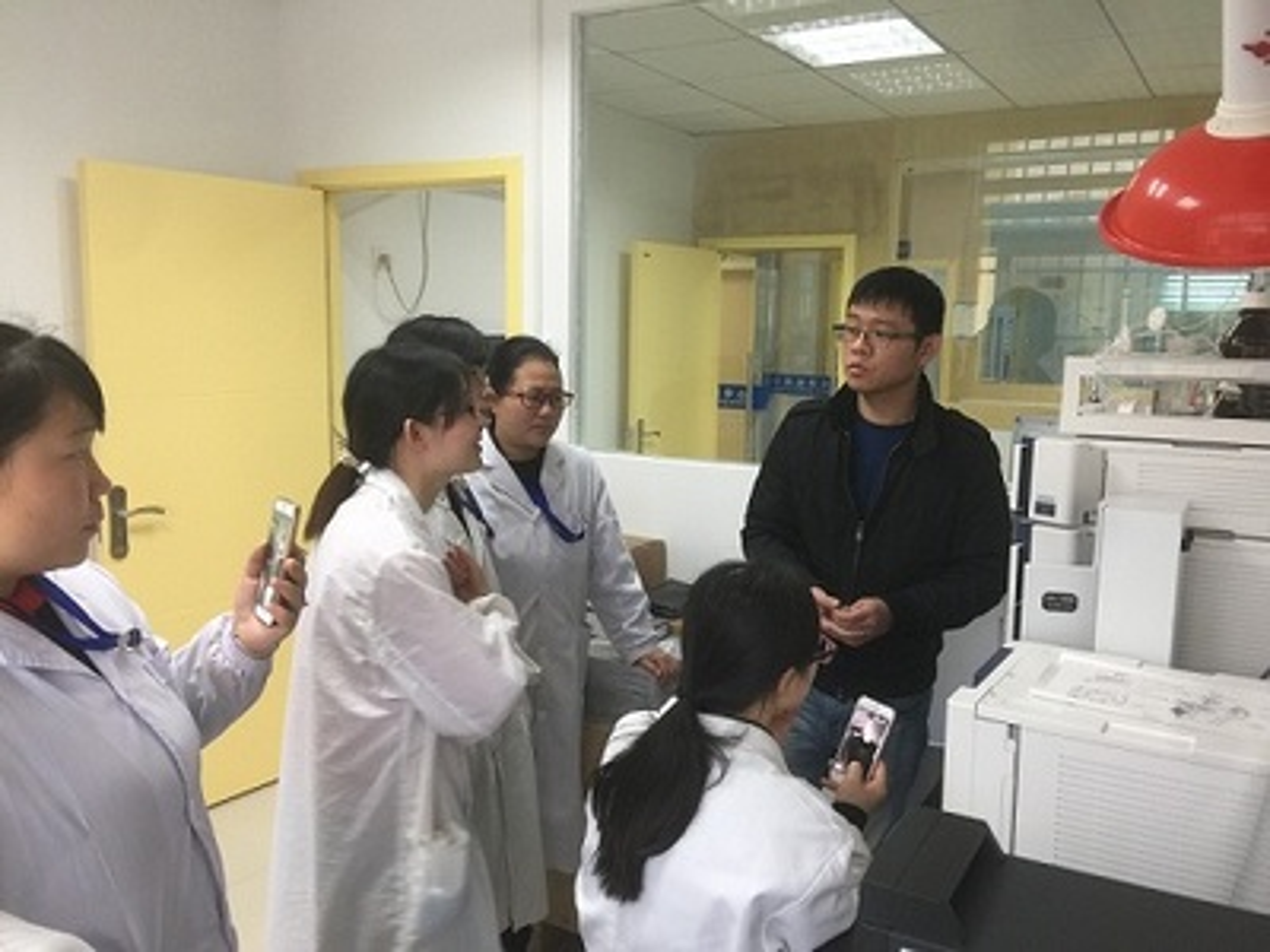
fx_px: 1064
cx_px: 635
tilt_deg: -9.1
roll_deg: -2.2
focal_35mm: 29
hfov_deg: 61.7
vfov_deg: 48.2
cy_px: 476
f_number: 2.2
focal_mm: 4.15
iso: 50
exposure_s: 1/17
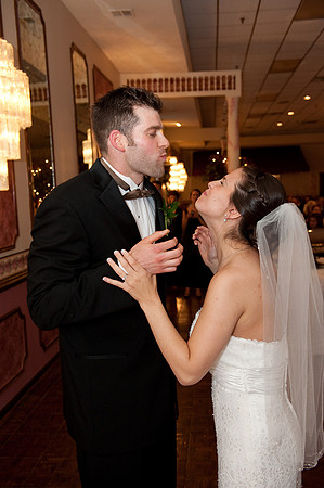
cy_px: 244
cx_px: 162
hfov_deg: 36.8
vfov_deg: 53.2
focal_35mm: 36
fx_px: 487
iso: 1250
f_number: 4.5
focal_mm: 36
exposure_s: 1/60
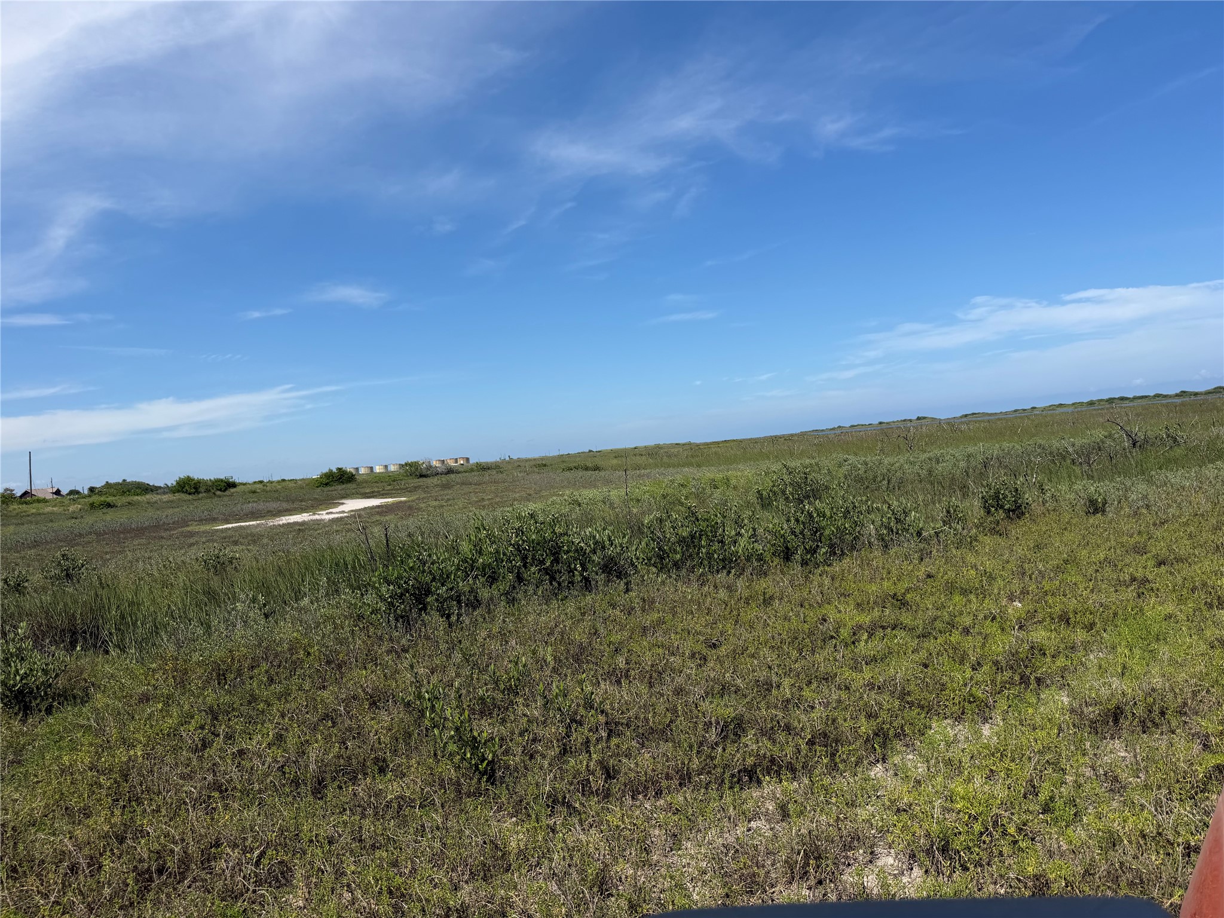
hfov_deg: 71.6
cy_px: 459
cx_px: 612
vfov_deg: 56.8
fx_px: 849
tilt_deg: -3.2
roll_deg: +5.4
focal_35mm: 24
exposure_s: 1/7353
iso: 80
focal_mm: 6.76
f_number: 1.78
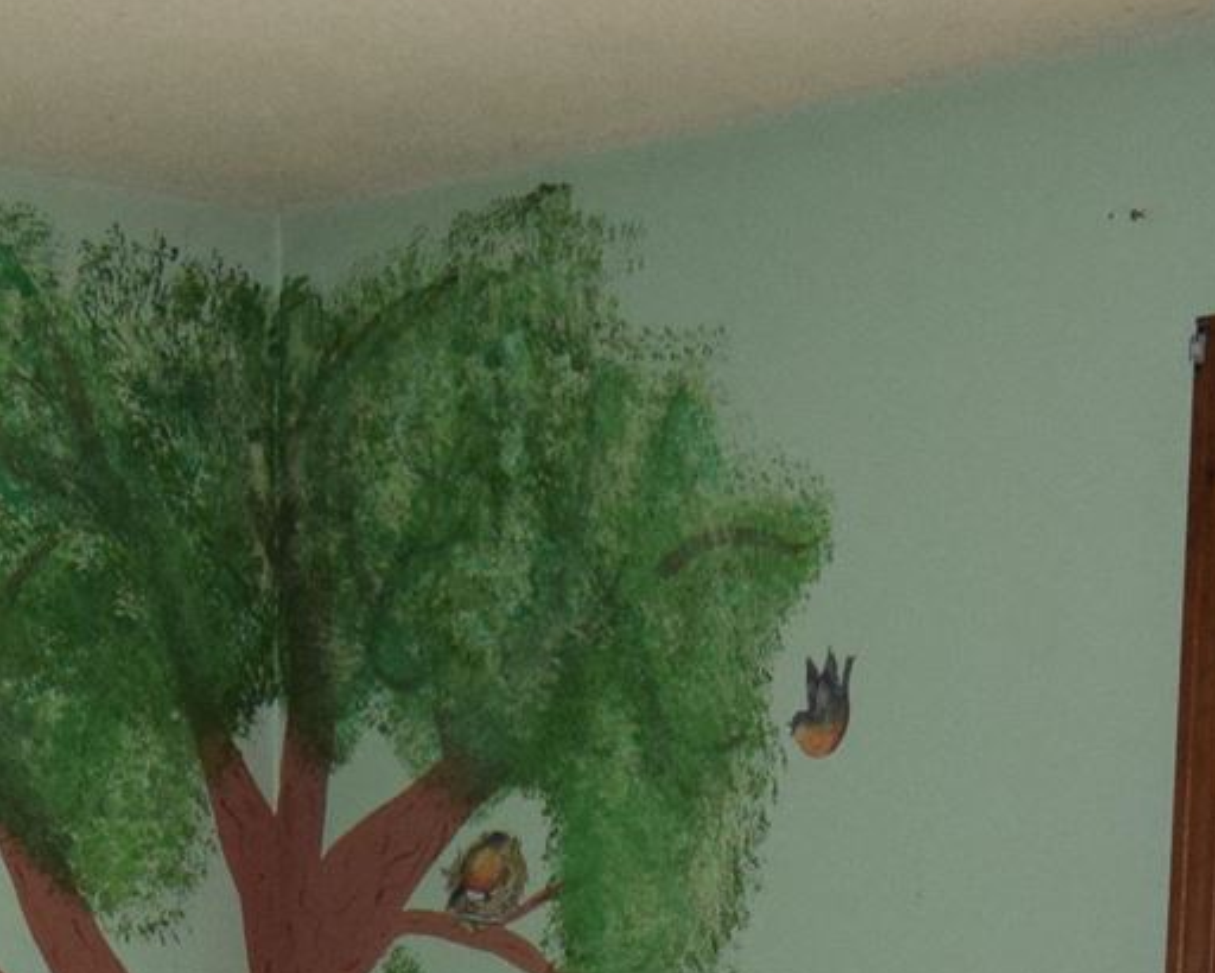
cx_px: 489
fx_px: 3950
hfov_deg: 17.5
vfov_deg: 12.5
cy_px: 1899
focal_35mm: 110
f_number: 5.6
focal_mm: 13
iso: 800
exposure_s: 1/125
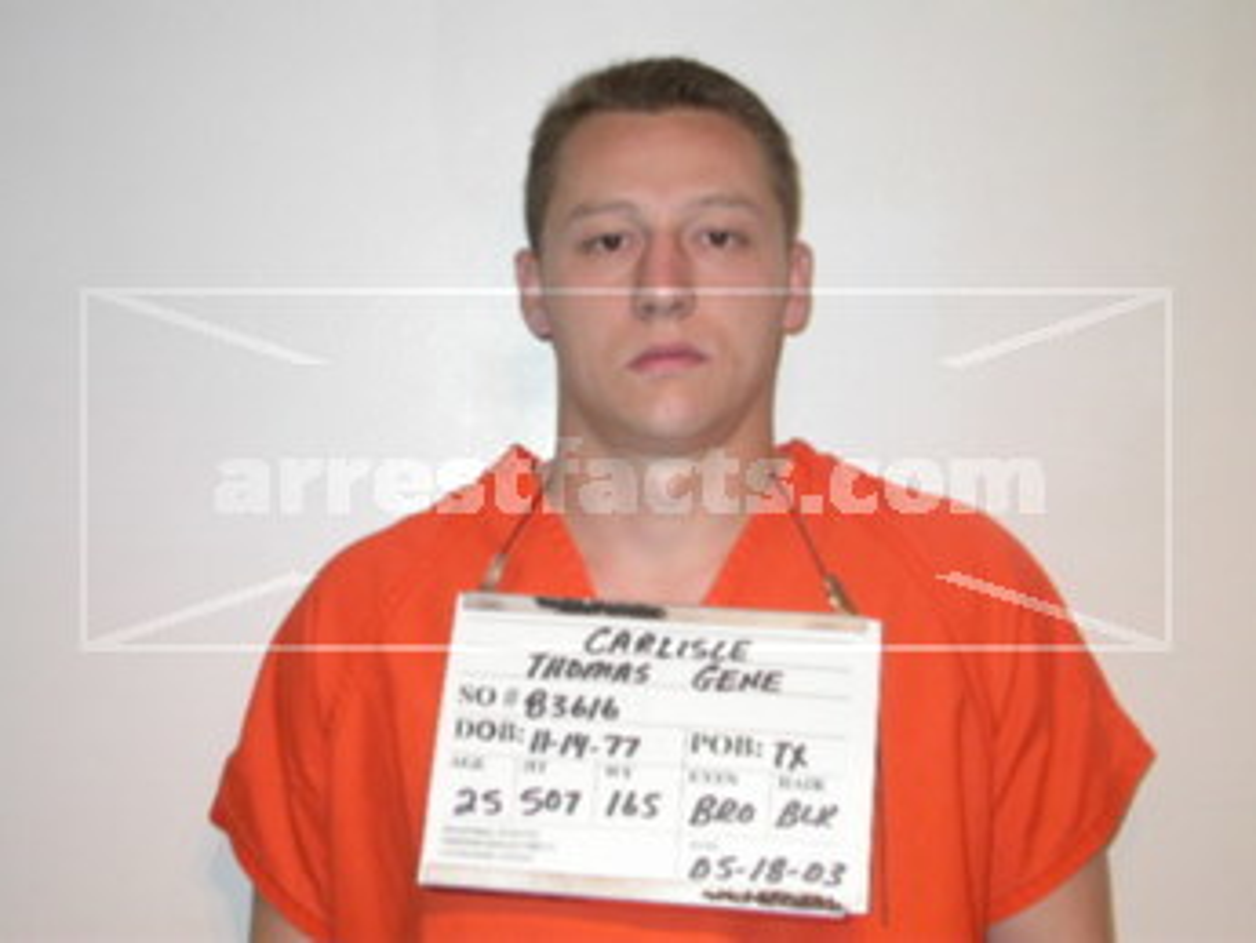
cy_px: 472
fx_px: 2287
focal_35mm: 63
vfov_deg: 23.3
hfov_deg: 30.7
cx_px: 628
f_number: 3.1
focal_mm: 13.1
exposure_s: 1/60.3
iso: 100
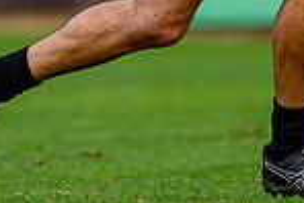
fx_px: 26118
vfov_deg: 0.4
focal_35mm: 3090
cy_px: -139
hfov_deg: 0.7
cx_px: 121
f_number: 4
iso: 450
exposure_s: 1/1600
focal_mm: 500
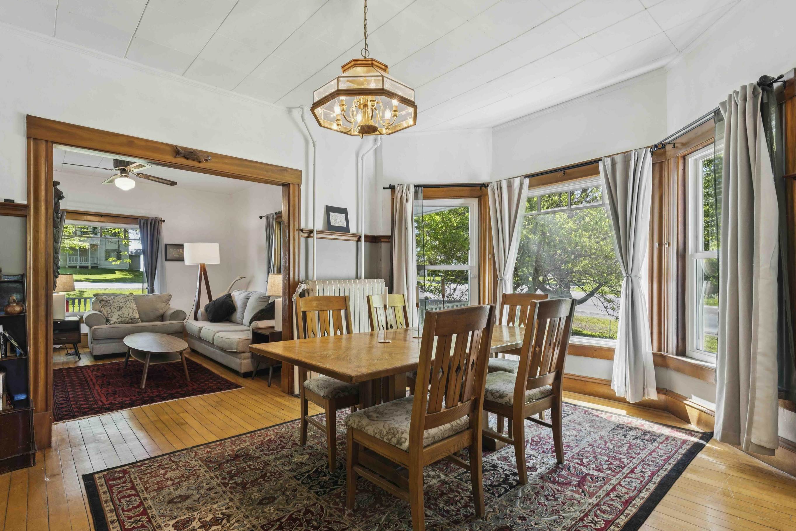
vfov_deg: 65.7
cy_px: 287
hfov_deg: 88.2
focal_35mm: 19
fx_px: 410
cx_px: 387
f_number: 8
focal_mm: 16.5
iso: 100
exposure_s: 1/1.67
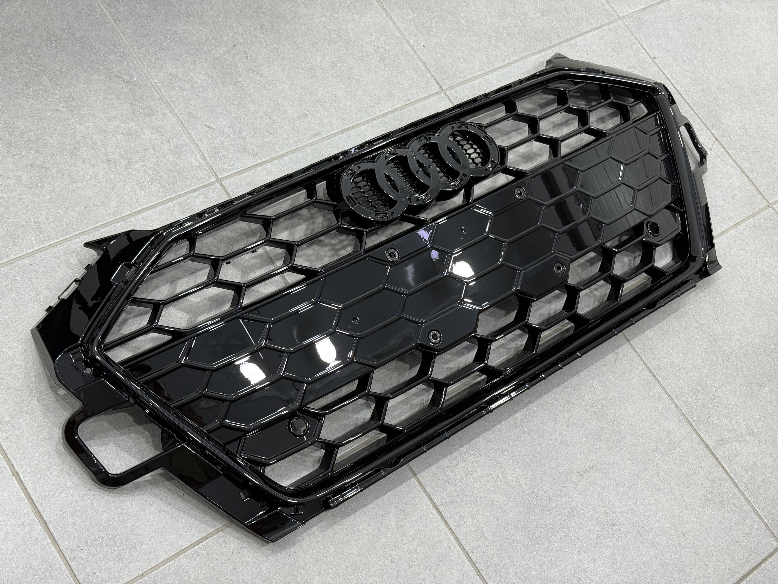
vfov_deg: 30.3
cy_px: 292
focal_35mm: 48
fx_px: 1079
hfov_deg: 39.7
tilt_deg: -56.8
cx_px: 389
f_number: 1.78
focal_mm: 6.76
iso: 50
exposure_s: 1/121
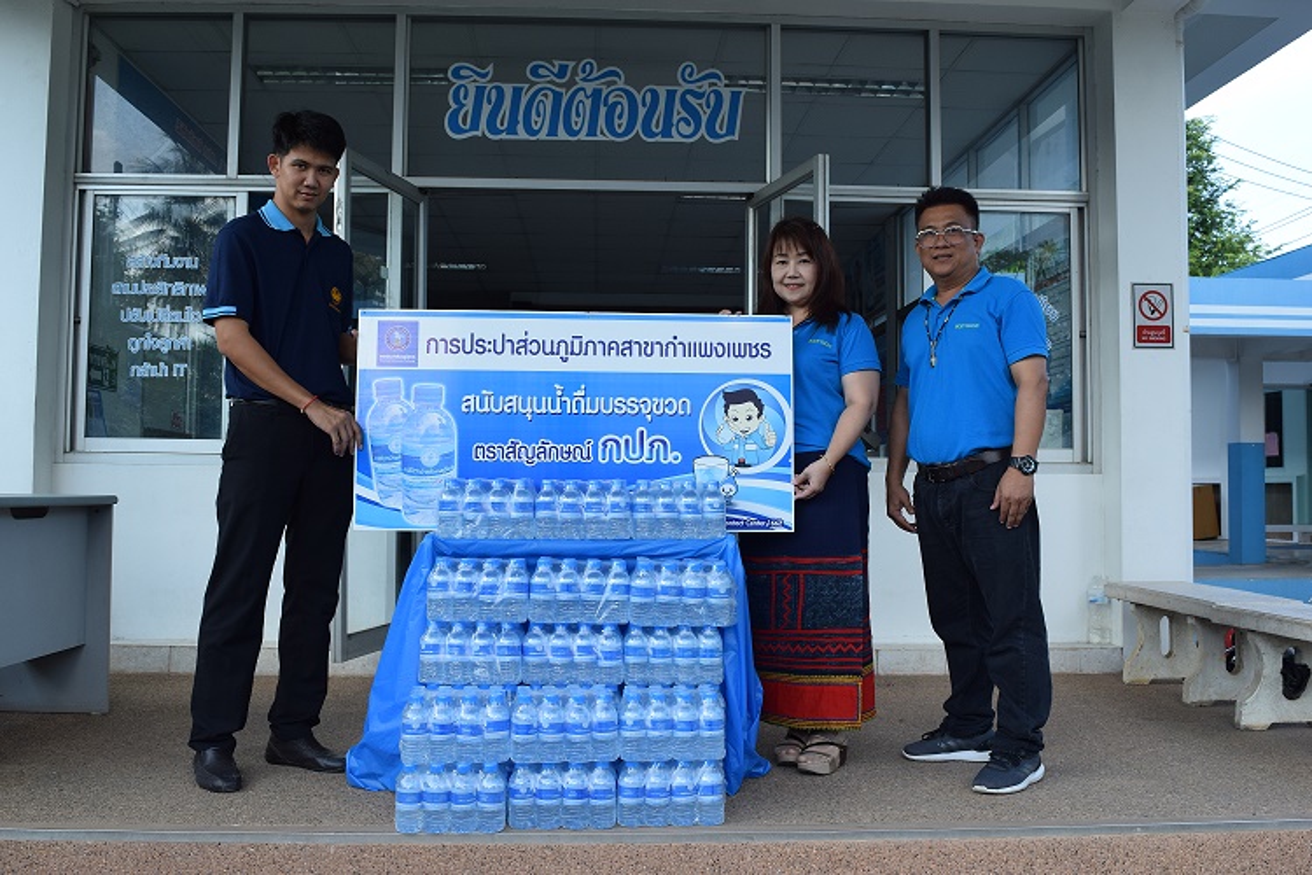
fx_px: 1203
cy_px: 438
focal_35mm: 33
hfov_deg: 57.2
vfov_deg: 40.0
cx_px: 656
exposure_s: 1/250
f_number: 8
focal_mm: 22
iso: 400
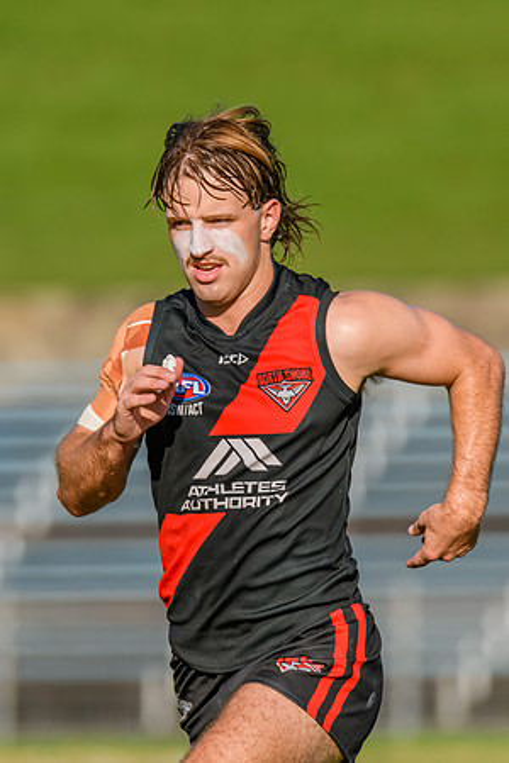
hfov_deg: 1.3
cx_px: 100
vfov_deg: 2.0
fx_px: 22333
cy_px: 317
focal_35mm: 1053
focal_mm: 600
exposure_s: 1/2000
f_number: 10
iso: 800
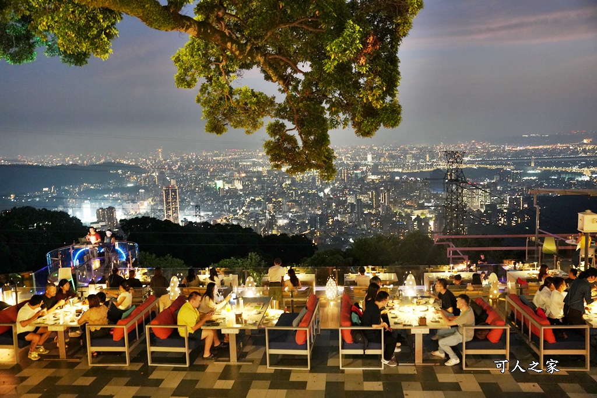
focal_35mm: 31
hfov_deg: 60.3
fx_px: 514
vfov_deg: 42.3
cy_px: 199
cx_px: 298
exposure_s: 1/30
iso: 5000
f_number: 2.8
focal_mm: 31
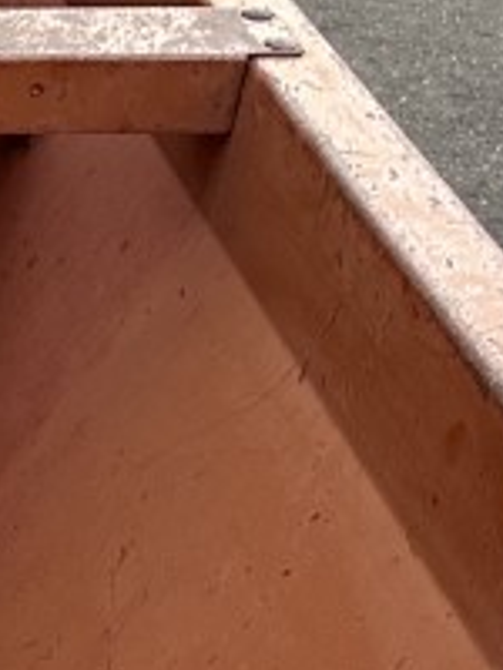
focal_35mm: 123
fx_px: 2383
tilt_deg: -32.4
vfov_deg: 16.0
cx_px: -842
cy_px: 446
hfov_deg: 10.0
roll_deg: +0.5
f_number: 1.78
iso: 250
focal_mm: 6.86
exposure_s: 1/70
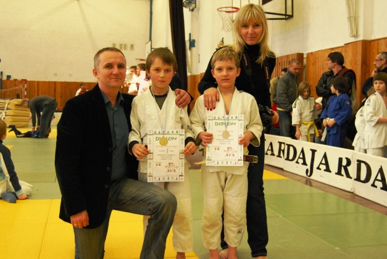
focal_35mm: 36
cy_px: 130
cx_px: 194
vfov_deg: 37.0
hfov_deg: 53.1
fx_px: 388
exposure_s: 1/60
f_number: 4
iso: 1600
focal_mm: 24
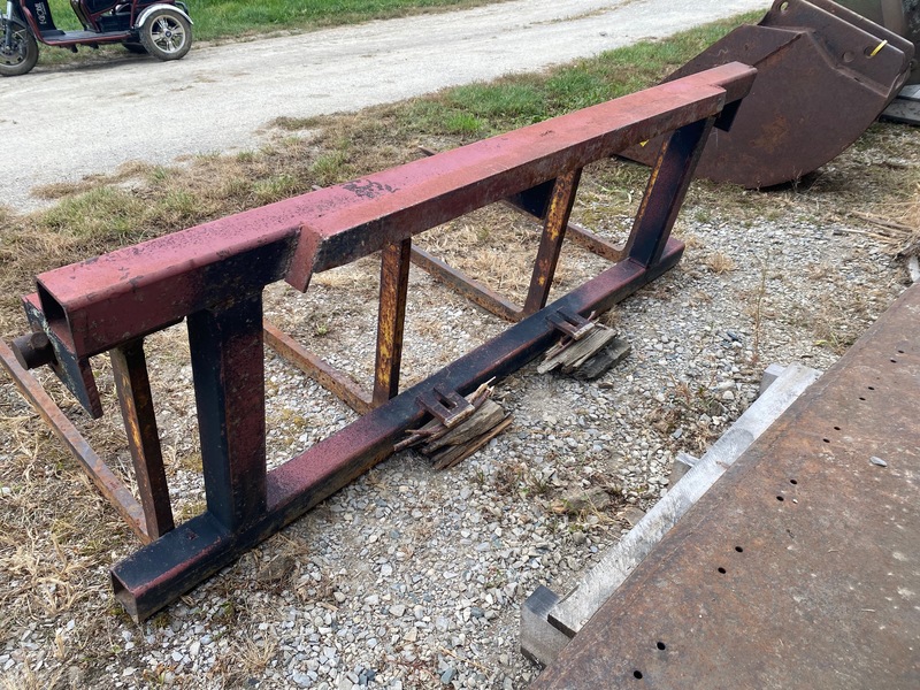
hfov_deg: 67.3
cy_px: 345
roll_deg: +0.8
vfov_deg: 53.1
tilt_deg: -28.2
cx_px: 460
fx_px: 691
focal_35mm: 26
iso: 32
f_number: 1.8
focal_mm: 4.25
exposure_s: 1/489
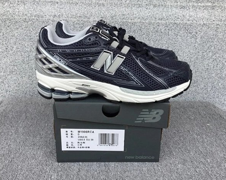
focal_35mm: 33
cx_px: 116
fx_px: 221
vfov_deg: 44.5
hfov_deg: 54.2
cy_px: 89
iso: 25
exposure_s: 1/416
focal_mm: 3.3
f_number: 2.4
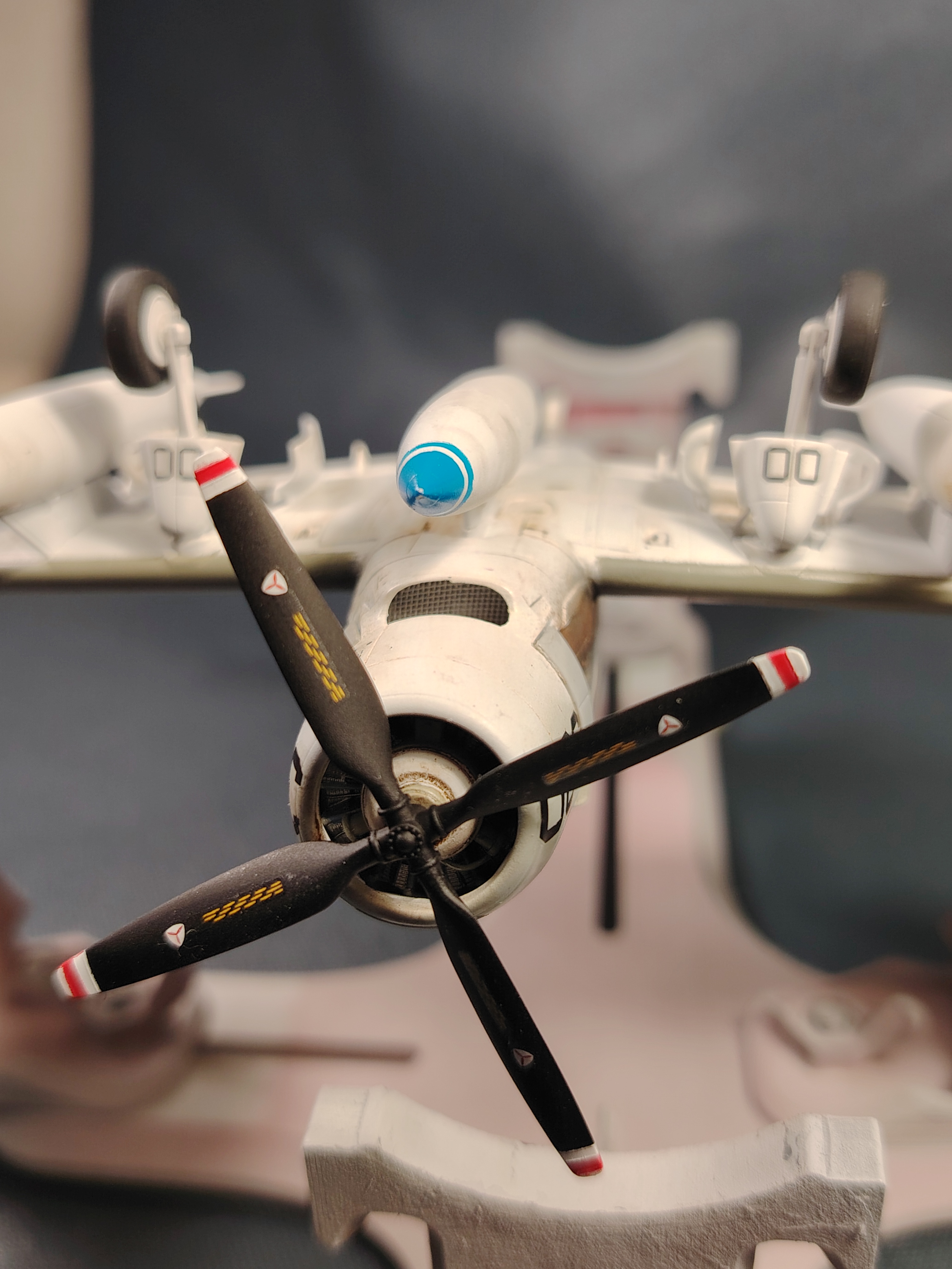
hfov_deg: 41.8
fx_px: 1247
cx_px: 476
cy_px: 634
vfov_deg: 54.0
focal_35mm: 34
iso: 216
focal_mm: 5.25
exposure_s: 1/100
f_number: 1.75
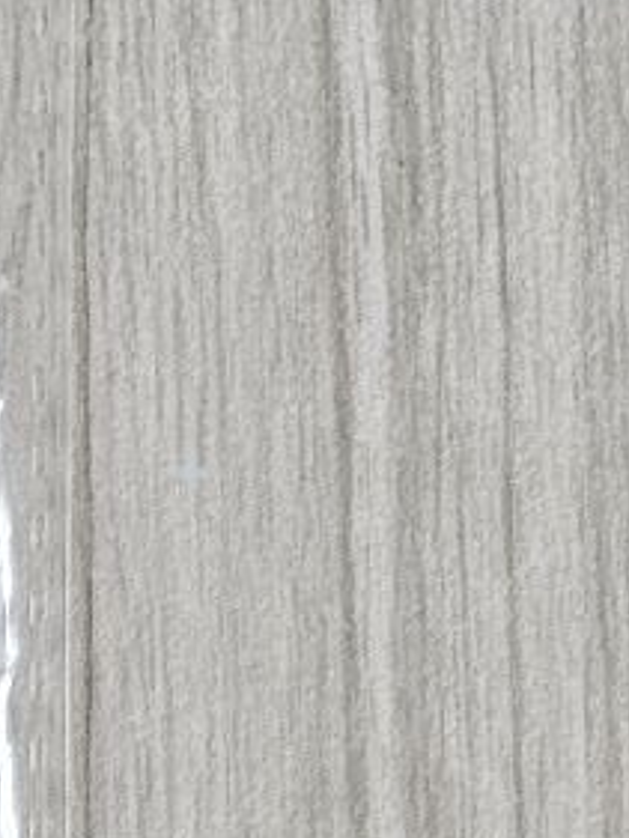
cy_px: 2261
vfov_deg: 10.2
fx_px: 3801
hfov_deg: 8.6
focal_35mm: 157
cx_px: -882
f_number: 1.7
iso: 640
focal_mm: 6.3
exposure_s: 1/60
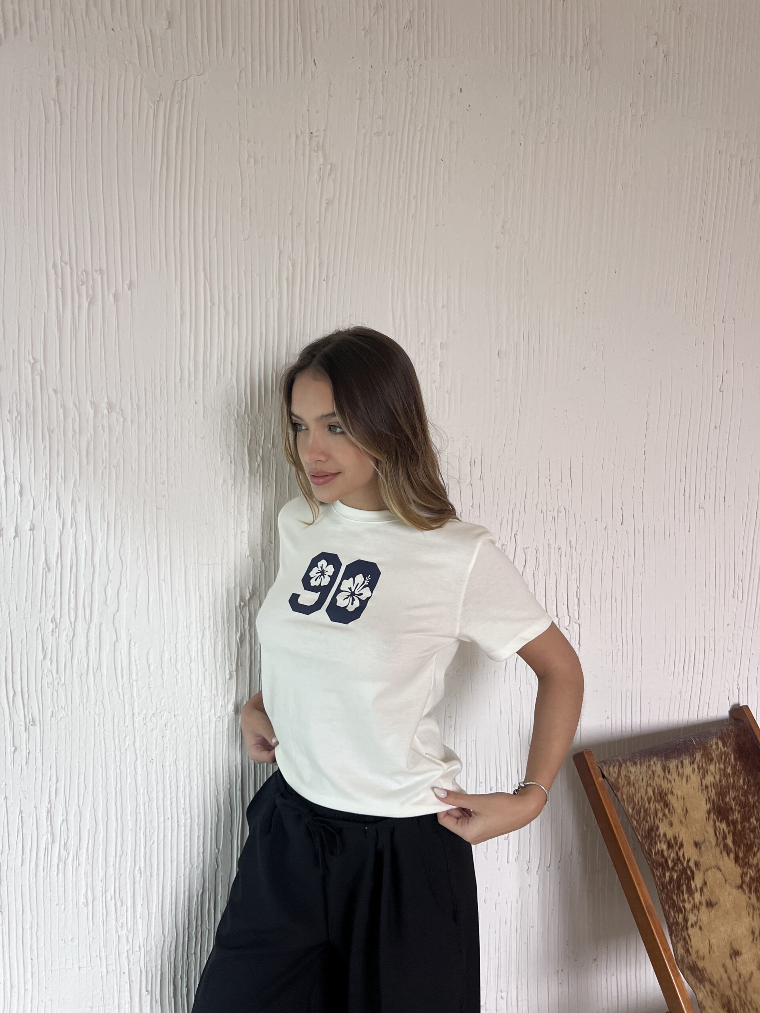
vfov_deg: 67.3
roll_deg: +0.4
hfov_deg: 53.1
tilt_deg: -6.1
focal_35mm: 26
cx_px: 380
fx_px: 761
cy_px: 506
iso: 125
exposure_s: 1/121
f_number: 1.5
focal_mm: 5.7
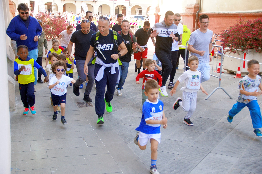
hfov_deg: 37.9
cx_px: 131
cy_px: 87
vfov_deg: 25.7
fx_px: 382
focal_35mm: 52
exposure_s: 1/320
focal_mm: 35
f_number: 4.5
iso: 1000
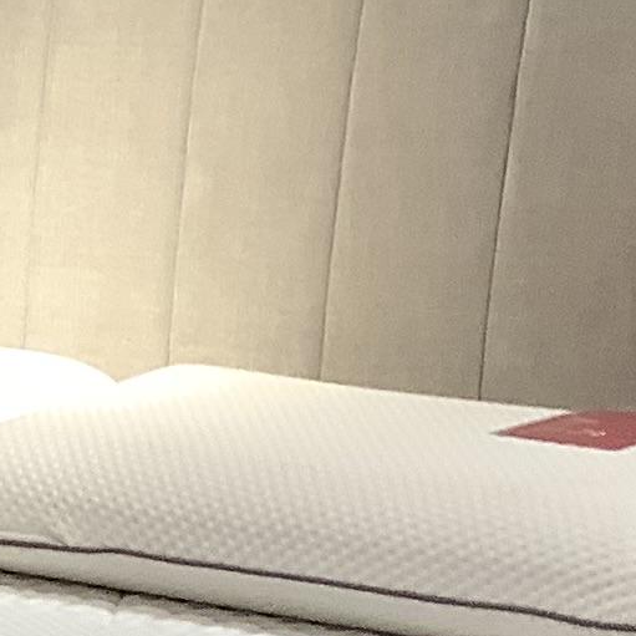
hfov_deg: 9.5
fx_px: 3638
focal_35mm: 175
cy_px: 1153
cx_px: -538
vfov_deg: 9.5
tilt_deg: -23.0
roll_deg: +0.1
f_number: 2.4
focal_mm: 3.3
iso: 64
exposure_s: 1/50
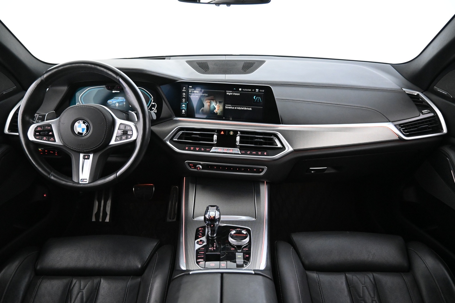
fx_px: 303
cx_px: 228
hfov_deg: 73.7
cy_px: 152
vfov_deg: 53.1
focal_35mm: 24
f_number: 3.5
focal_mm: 16
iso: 5000
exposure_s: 1/25
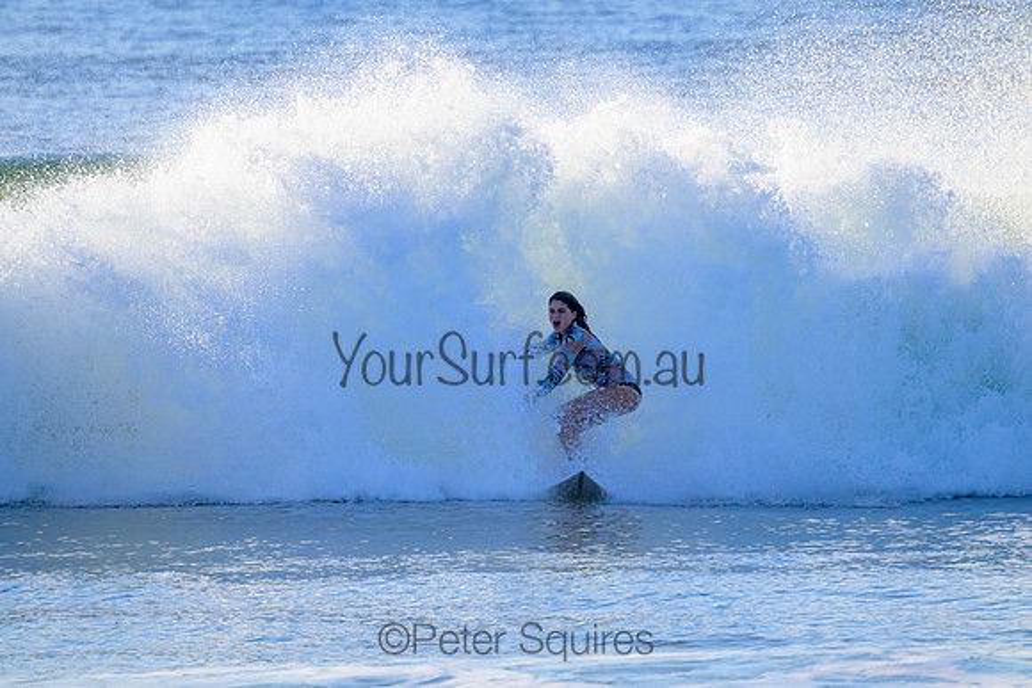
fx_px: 22938
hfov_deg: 2.6
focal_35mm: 800
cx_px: 516
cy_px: 344
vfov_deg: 1.7
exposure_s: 1/2000
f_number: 11
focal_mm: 800
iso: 1600
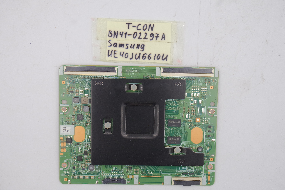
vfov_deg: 21.2
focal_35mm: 64
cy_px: 95
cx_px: 142
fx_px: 507
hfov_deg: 31.4
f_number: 5.6
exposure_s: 1/100
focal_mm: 24
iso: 200
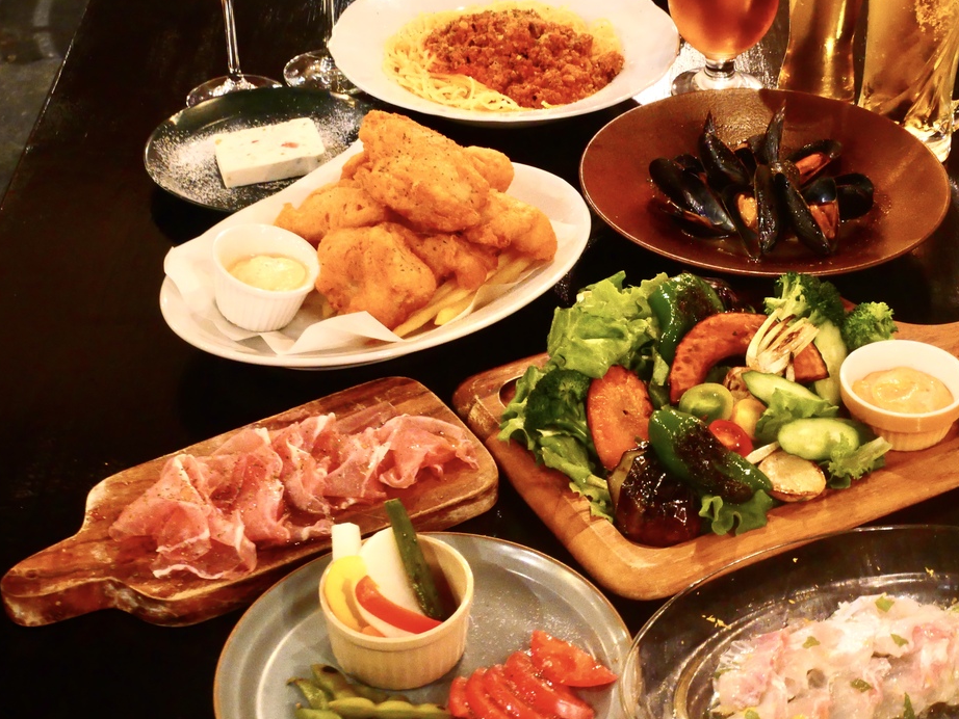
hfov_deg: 28.9
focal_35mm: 67
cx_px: 590
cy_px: 302
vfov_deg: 21.9
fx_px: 1857
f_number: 13
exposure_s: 1/4
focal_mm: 26
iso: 3200
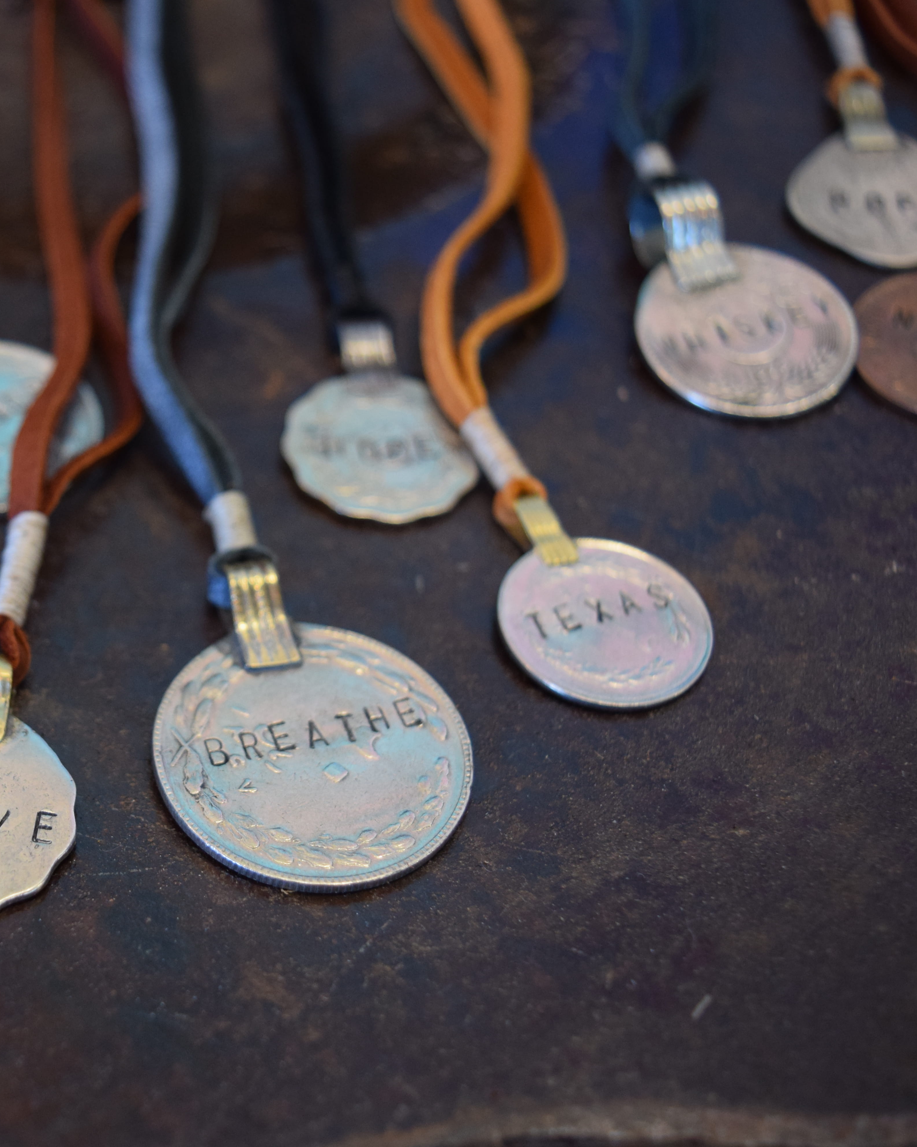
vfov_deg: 36.7
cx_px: 141
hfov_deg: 28.8
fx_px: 1730
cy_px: 577
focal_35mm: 51
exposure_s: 1/60
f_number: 4
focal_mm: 24
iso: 1000
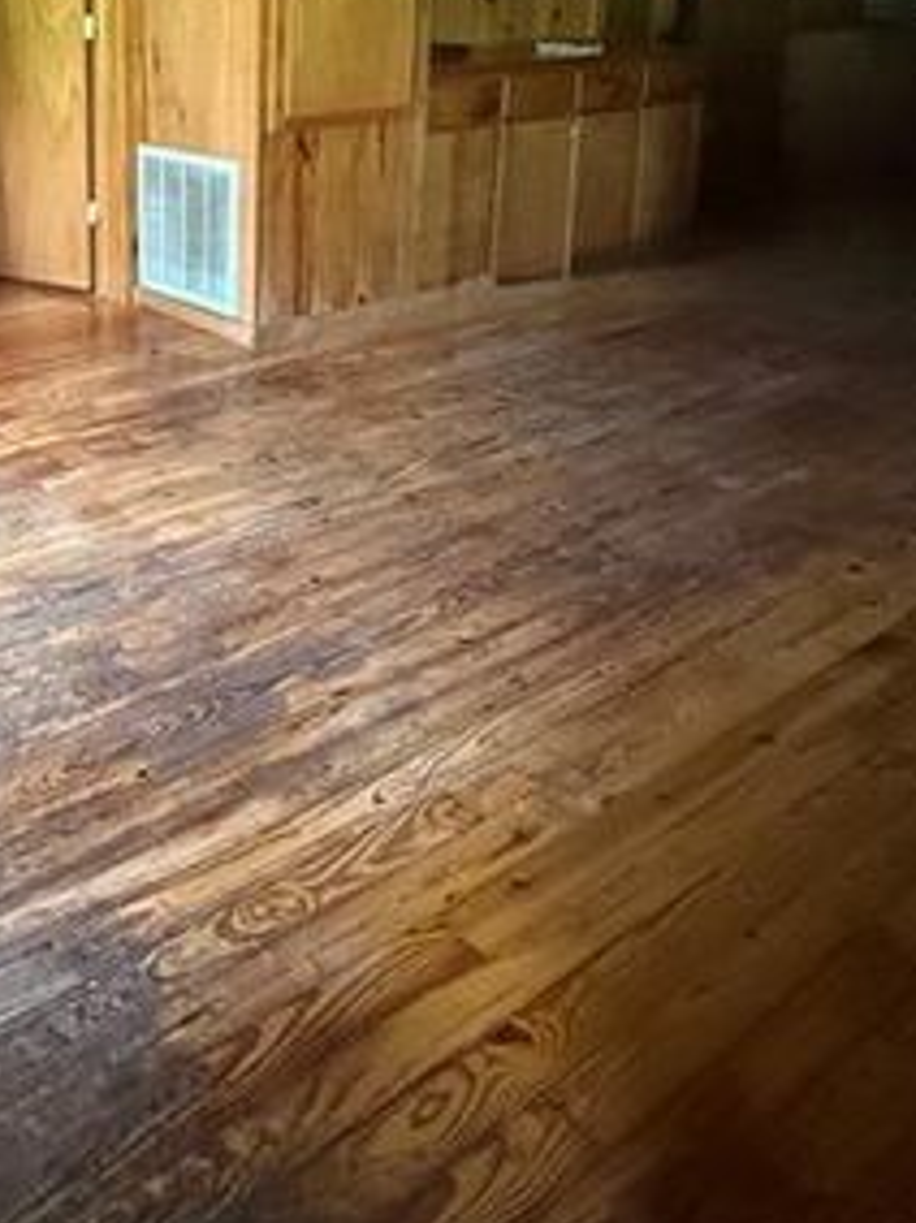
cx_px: 22
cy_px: 201
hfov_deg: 38.6
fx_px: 1165
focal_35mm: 33
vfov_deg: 51.0
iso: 1250
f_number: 2.2
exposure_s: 1/60
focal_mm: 2.22
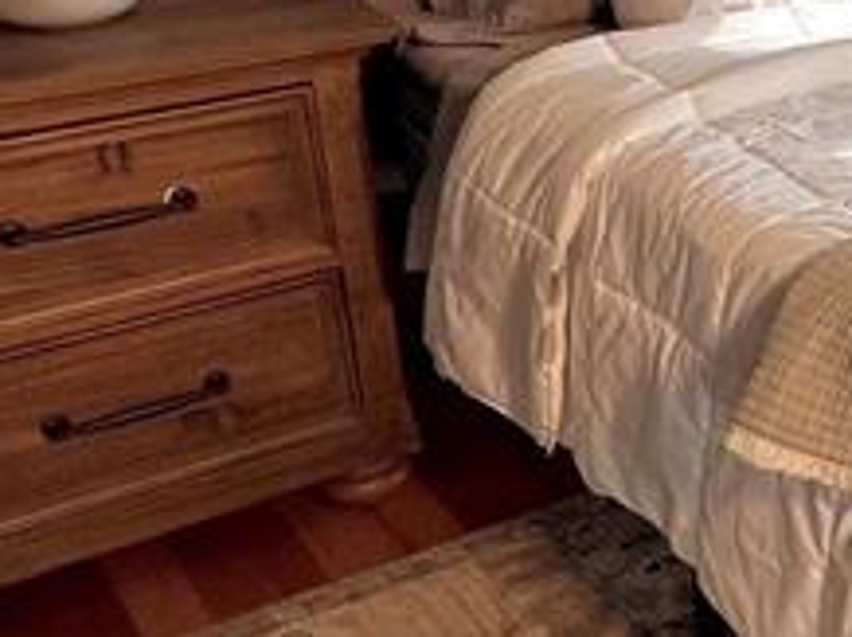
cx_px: 1313
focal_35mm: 61
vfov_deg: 23.7
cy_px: 139
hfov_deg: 24.1
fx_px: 1500
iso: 50
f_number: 1.8
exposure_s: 1/99
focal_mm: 1.57
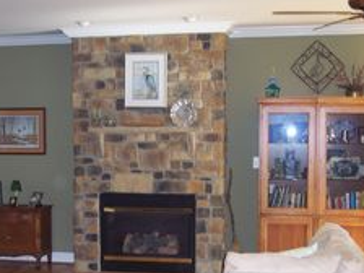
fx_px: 673
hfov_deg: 30.0
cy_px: 197
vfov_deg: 22.8
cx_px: 117
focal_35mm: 64
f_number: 2.8
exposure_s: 1/60
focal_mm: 8
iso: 140
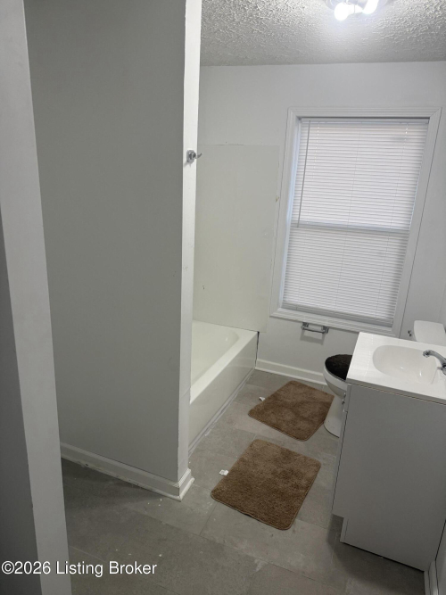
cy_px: 298
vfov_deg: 71.6
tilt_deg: -16.0
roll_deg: -3.0
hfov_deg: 56.8
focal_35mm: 24
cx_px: 223
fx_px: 412
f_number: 1.78
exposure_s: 1/120
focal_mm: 6.76
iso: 160
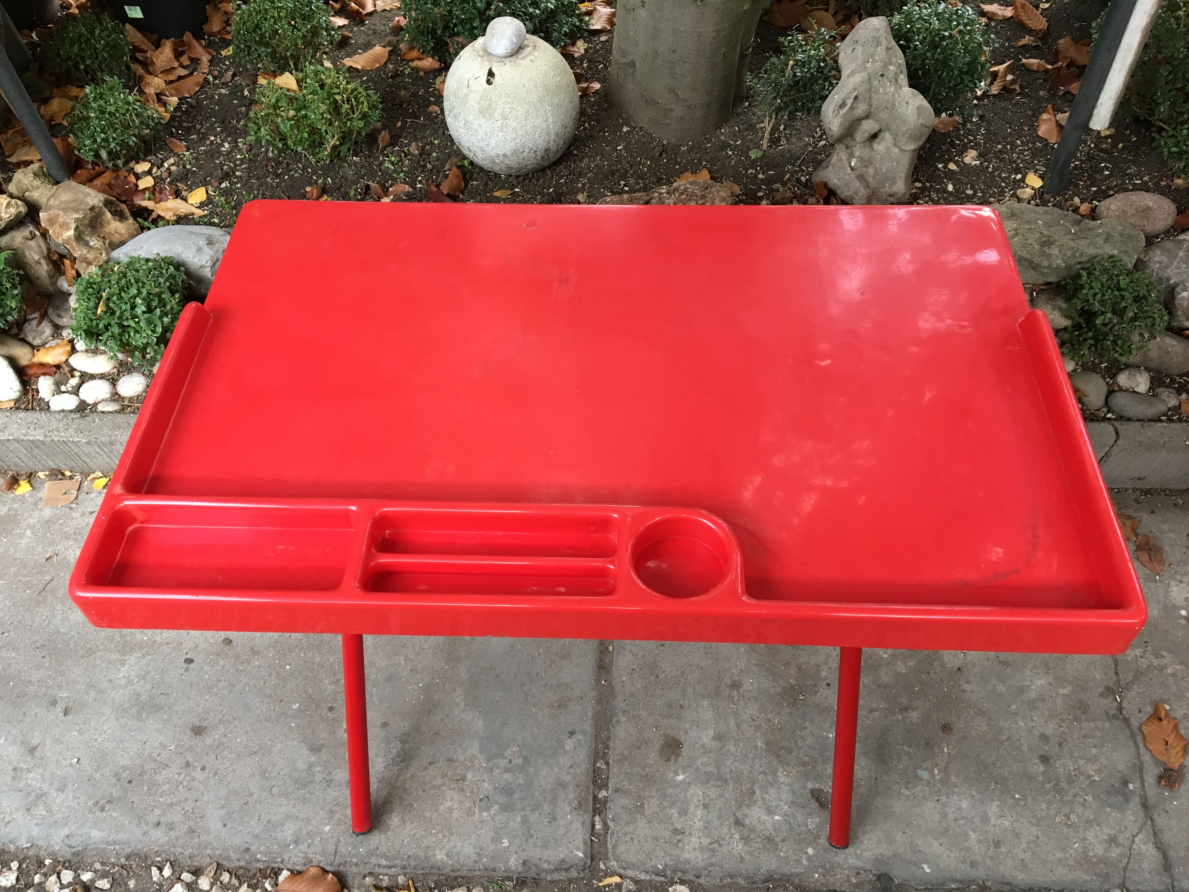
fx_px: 996
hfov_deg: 61.7
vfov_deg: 48.2
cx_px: 594
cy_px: 446
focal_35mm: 29
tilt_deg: -50.4
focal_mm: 4.15
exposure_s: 1/33
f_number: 2.2
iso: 50
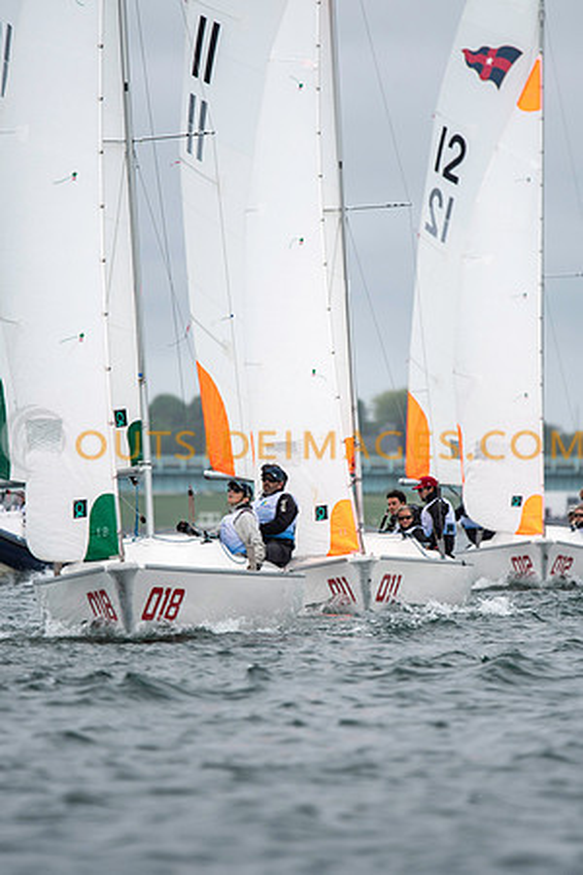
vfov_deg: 4.6
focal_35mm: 450
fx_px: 10930
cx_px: 292
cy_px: 438
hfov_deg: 3.1
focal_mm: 300
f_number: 4
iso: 250
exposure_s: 1/3200
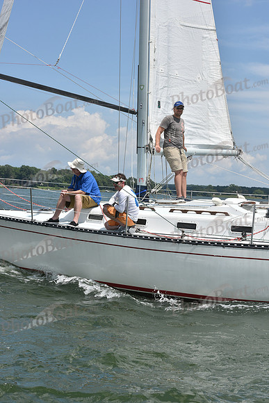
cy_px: 202
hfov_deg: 19.5
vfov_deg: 28.8
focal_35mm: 70
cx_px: 134
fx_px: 784
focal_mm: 70
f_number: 10
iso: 320
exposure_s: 1/1000
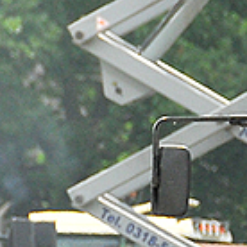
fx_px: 16057
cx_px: 589
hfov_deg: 0.9
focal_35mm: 1989
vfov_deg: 0.9
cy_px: 374
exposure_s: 1/1000
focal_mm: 210
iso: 500
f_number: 6.3
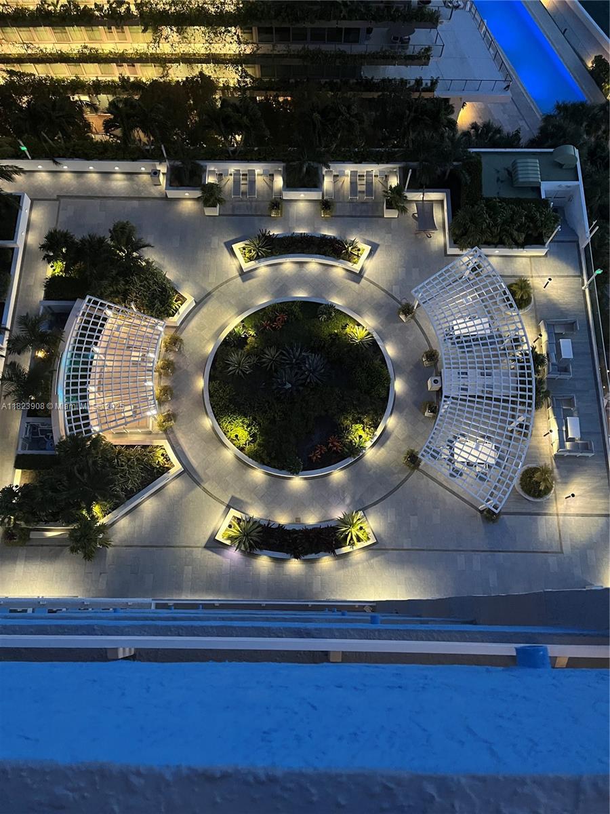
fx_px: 611
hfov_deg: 53.1
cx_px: 305
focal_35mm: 26
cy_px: 407
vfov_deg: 67.3
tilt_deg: -72.4
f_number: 1.6
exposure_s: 1/40
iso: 500
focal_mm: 5.1
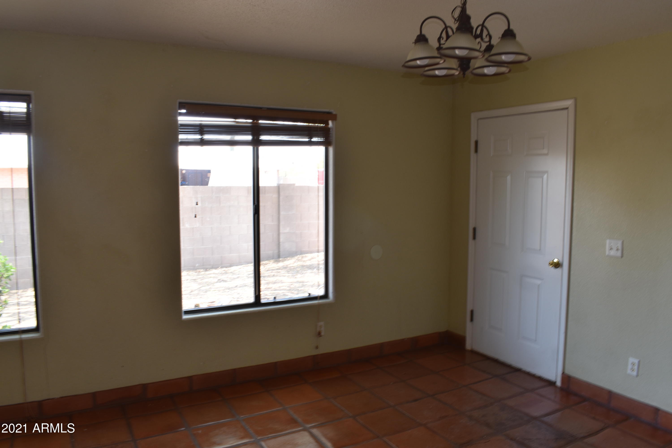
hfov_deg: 67.4
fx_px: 504
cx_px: 336
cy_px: 224
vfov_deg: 47.9
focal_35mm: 27
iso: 100
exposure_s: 1/2
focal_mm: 18
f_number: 18
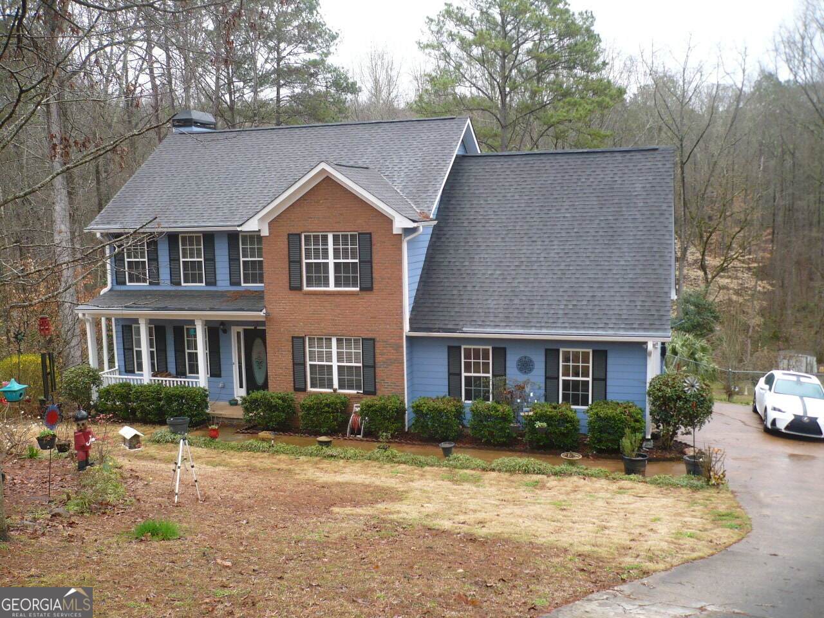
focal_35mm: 35
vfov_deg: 40.7
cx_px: 412
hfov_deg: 52.6
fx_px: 833
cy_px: 309
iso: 100
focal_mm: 5.8
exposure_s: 1/125
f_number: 2.8
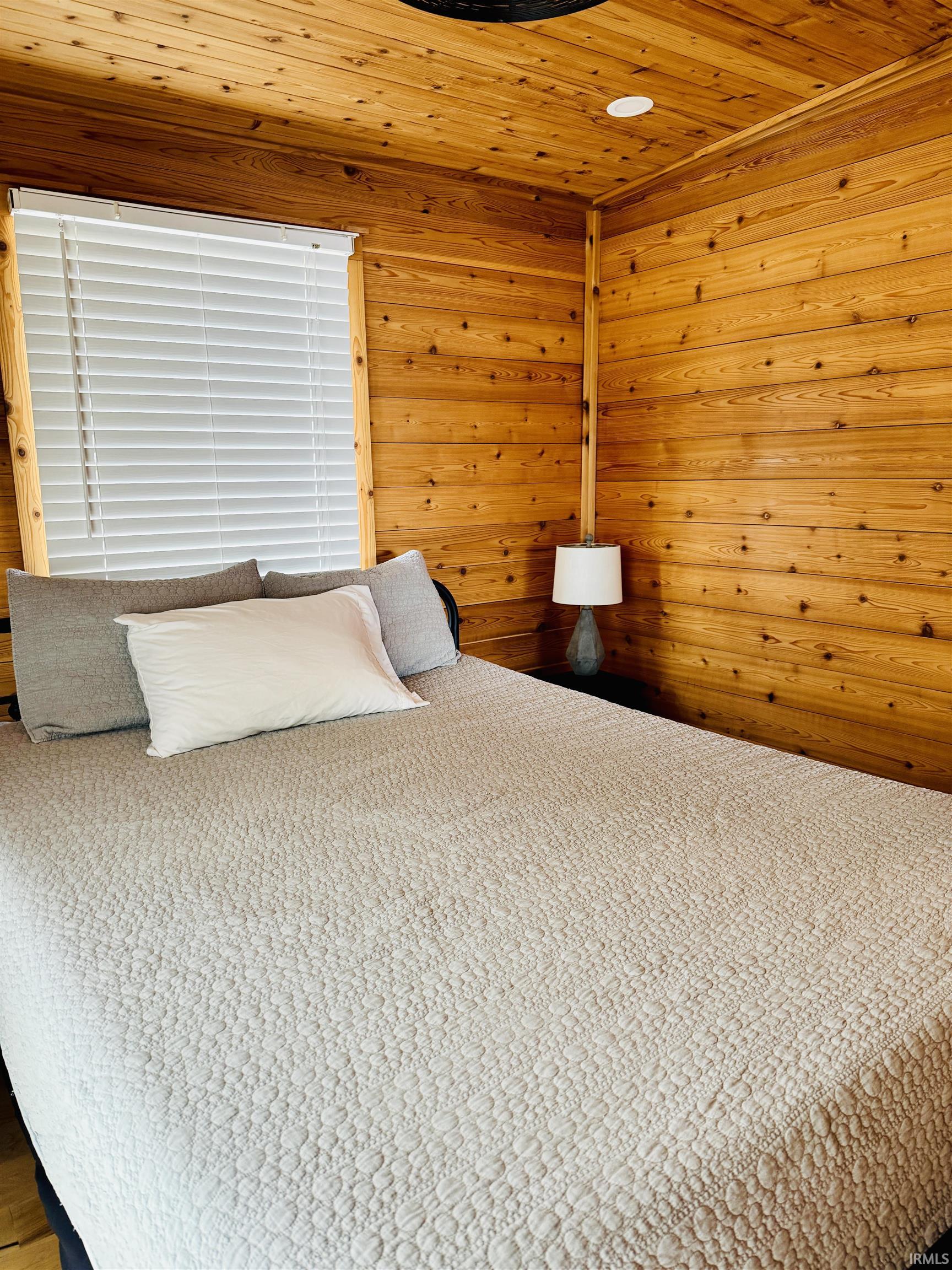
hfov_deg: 56.8
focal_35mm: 24
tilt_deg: -11.4
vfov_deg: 71.6
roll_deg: +1.0
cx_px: 476
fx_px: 880
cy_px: 635
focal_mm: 6.76
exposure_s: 1/88
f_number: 1.78
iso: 200
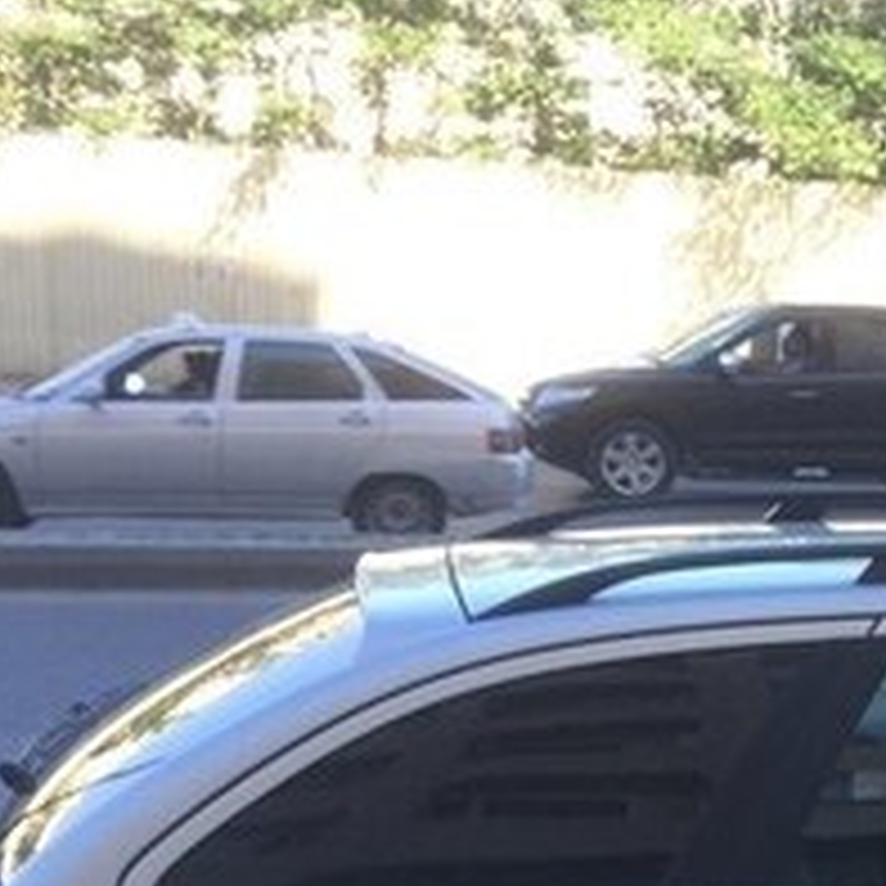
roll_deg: -2.3
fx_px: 2490
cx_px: 1313
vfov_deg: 19.7
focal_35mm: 86
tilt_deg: -13.8
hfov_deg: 18.1
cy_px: 839
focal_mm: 4.15
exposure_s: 1/373
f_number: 2.2
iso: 32
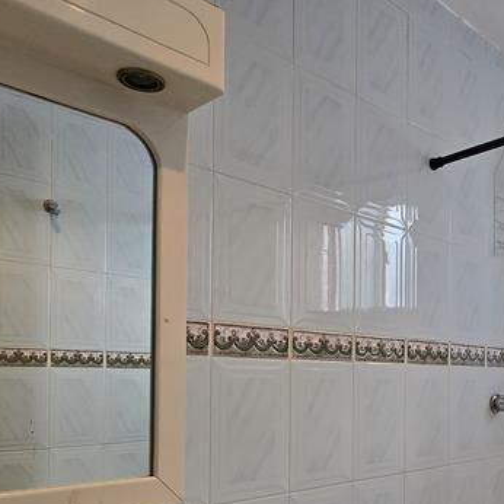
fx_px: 560
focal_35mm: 34
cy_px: 373
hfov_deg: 45.4
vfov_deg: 46.8
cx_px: 420
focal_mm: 2.2
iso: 160
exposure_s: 1/60
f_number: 2.2
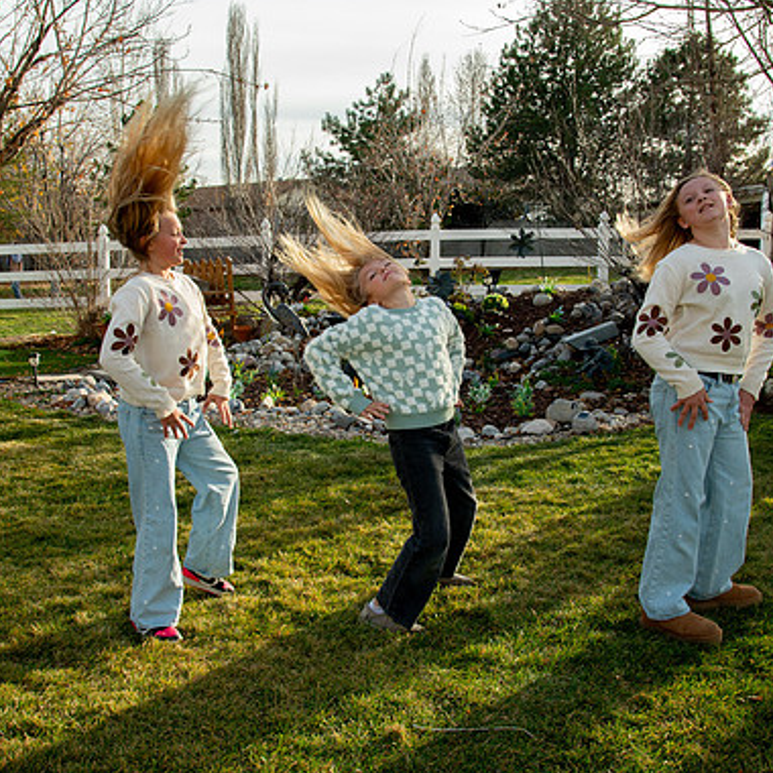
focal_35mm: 36
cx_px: 371
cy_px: 376
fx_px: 910
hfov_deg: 46.0
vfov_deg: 46.0
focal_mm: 24
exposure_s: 1/320
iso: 500
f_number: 8
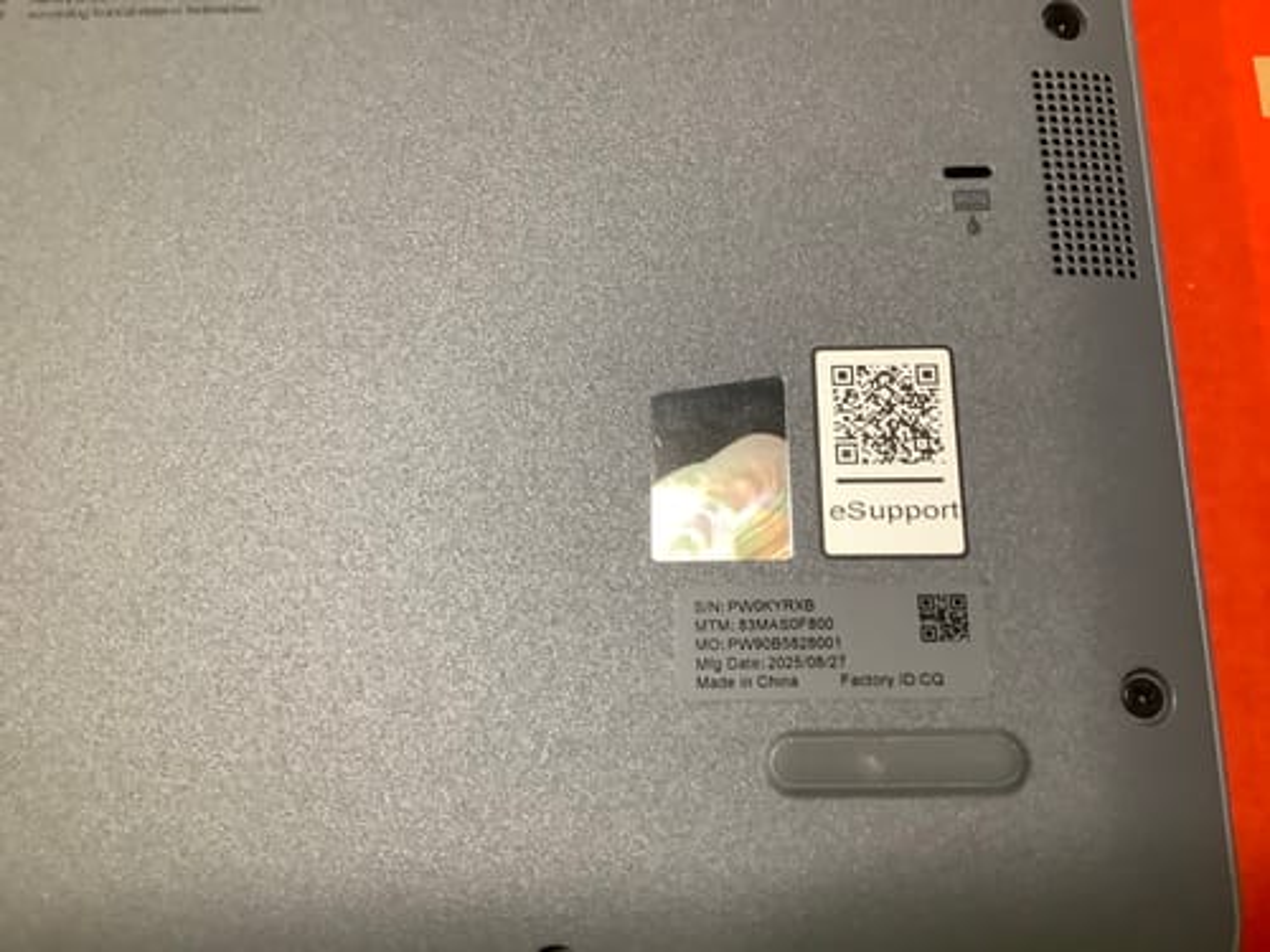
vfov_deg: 45.4
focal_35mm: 31
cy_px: 476
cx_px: 635
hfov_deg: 58.4
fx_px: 1137
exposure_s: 1/50
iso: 200
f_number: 2.4
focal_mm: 3.3
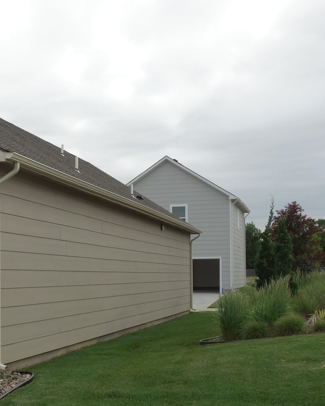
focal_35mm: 68
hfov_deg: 21.4
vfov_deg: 27.8
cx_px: -31
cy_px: 258
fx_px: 818
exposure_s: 1/320
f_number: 5.6
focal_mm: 13.58
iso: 125
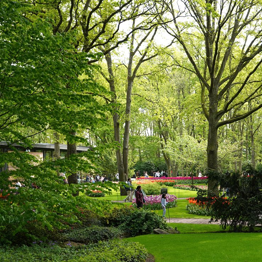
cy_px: 195
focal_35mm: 55
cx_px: 218
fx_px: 471
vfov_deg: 30.6
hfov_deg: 30.2
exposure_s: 1/100
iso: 100
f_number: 5
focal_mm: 24
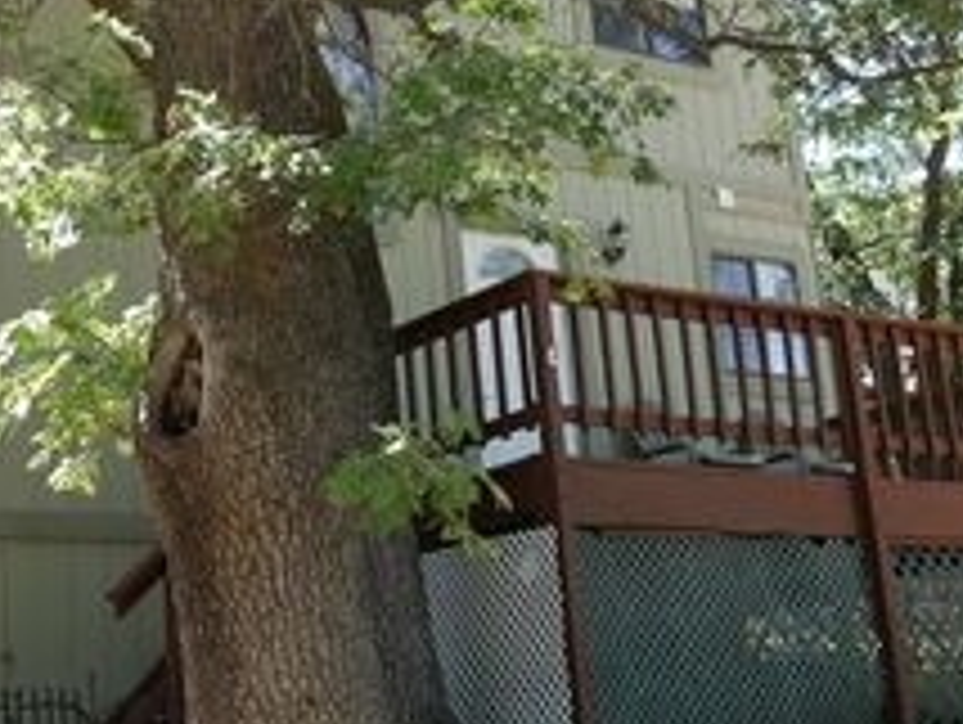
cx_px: 279
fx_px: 1950
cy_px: 155
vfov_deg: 20.8
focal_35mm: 70
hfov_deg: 27.5
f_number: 4
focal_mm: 15
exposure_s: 1/200
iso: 200
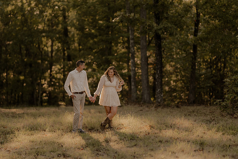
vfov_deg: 14.4
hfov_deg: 21.5
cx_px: 118
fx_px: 628
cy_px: 77
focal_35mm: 95
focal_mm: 85
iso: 200
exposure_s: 1/640
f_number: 1.4
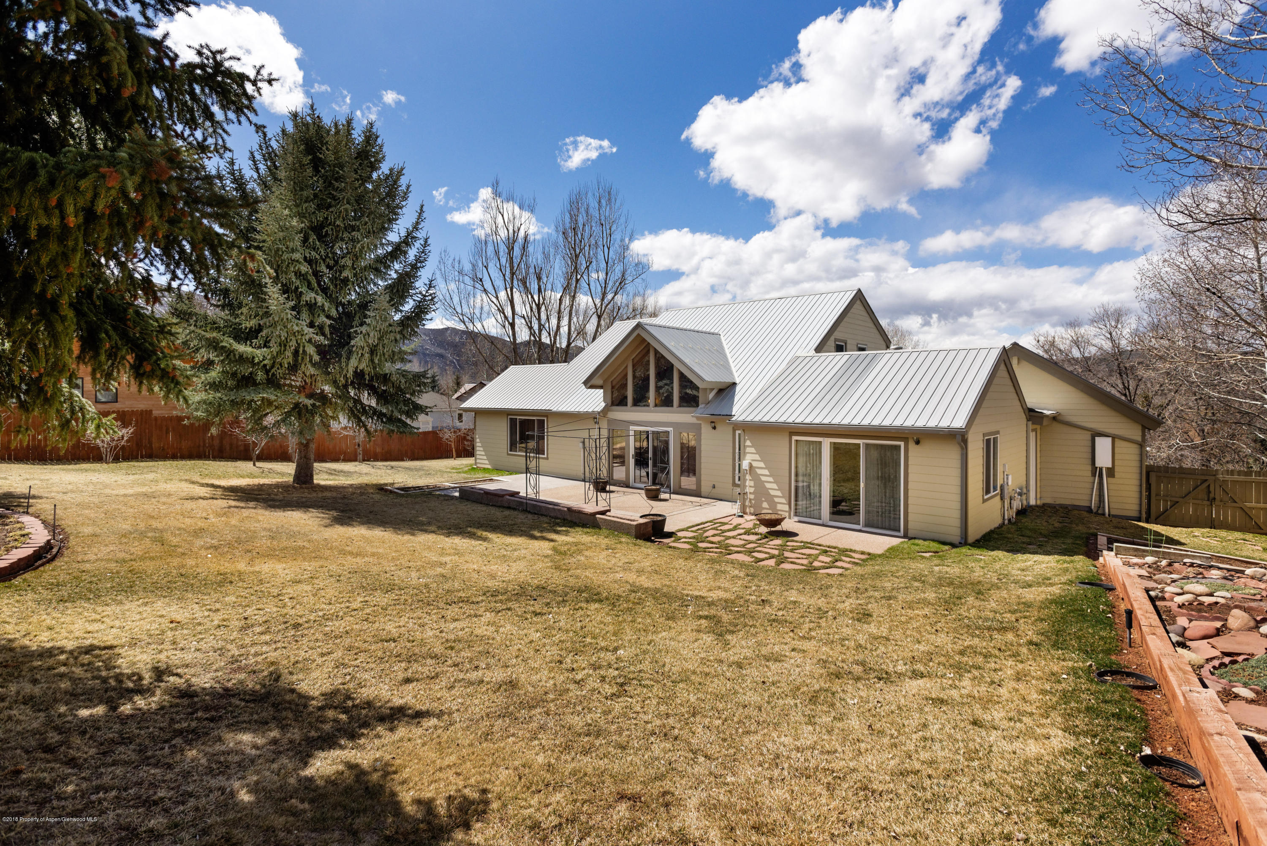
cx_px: 634
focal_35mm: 17
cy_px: 423
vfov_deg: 70.5
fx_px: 598
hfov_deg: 93.3
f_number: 7.1
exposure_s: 1/1000
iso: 640
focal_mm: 17
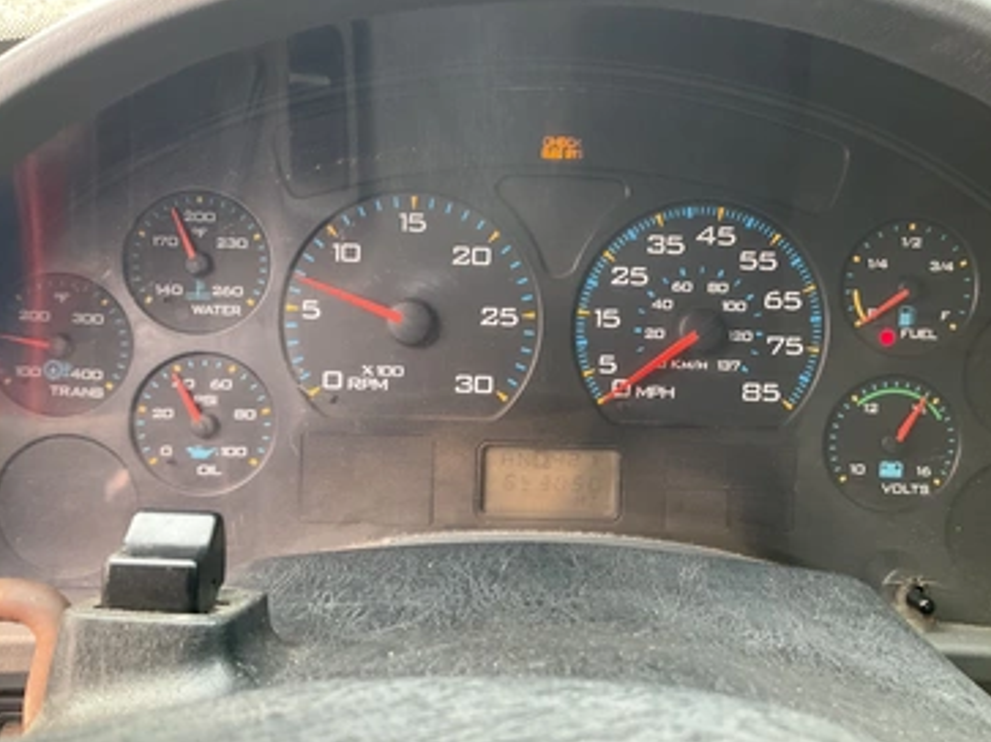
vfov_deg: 44.1
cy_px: 376
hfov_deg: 56.8
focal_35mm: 32
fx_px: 916
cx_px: 505
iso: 64
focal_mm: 3
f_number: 1.8
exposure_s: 1/122
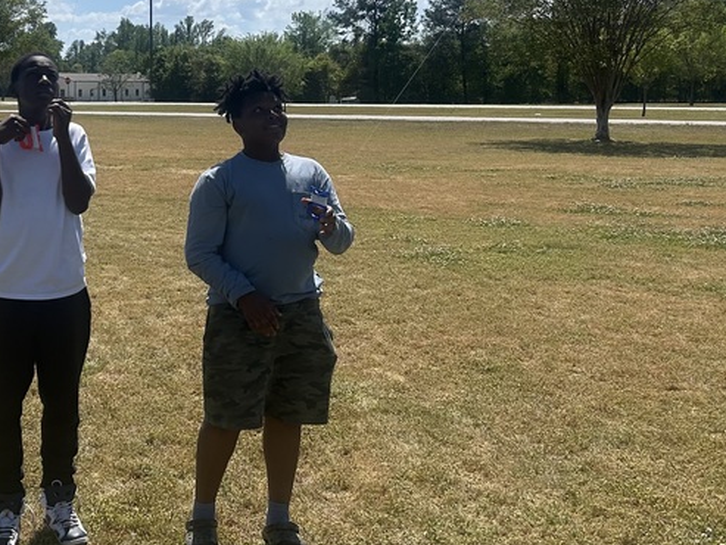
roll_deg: +0.4
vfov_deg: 26.7
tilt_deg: -0.8
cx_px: 175
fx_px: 1133
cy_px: 136
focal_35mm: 54
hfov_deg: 34.7
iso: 50
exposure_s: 1/6993
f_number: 1.5
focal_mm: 5.7
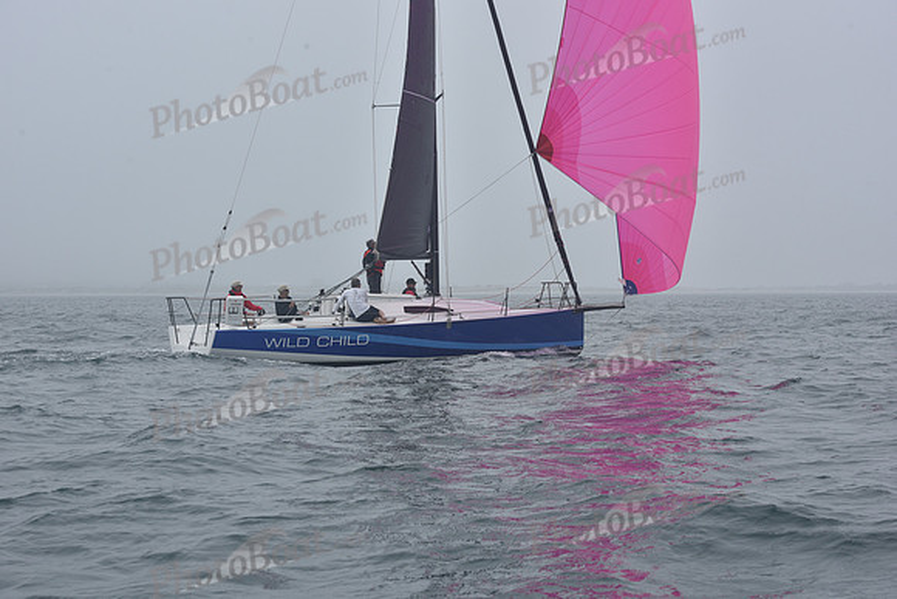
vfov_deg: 19.5
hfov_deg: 28.8
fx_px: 1744
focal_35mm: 70
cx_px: 448
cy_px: 300
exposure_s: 1/800
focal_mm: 70
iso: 250
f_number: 10
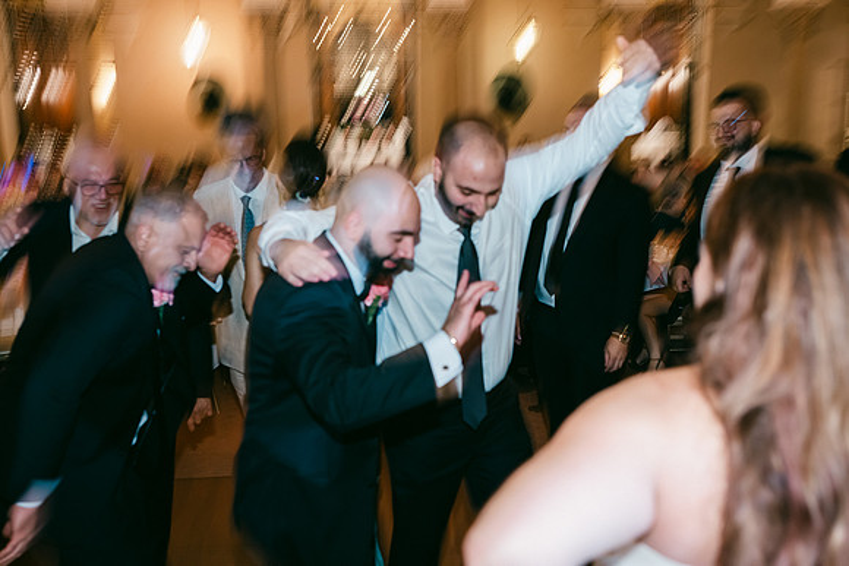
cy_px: 283
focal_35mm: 35
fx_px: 826
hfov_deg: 54.4
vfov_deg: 37.9
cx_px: 424
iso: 1250
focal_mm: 35
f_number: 3.2
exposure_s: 1/15
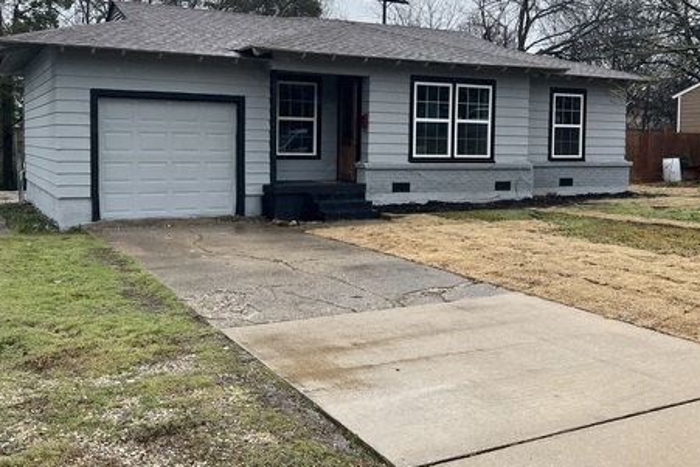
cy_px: 164
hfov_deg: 48.4
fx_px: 778
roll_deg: -0.4
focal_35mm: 40
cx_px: 370
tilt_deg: -3.1
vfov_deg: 33.2
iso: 50
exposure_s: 1/1751
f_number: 1.5
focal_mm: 5.7
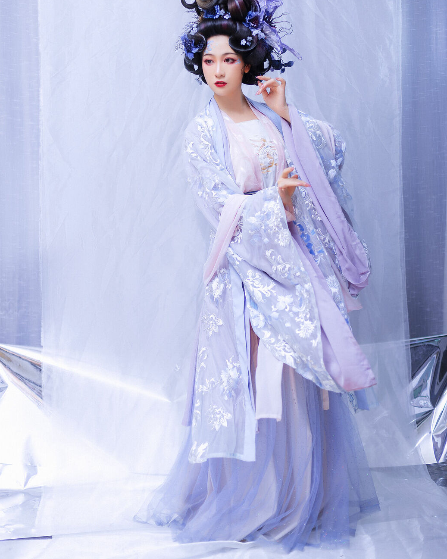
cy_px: 226
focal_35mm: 57
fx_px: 943
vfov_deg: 32.9
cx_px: 221
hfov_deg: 26.7
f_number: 2
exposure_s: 1/160
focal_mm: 50
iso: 100
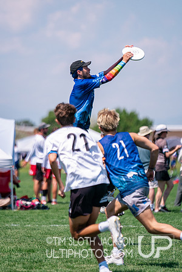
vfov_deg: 6.5
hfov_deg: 4.4
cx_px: 68
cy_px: 130
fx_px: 2391
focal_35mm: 315
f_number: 2.8
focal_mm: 200
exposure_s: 1/6400
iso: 320
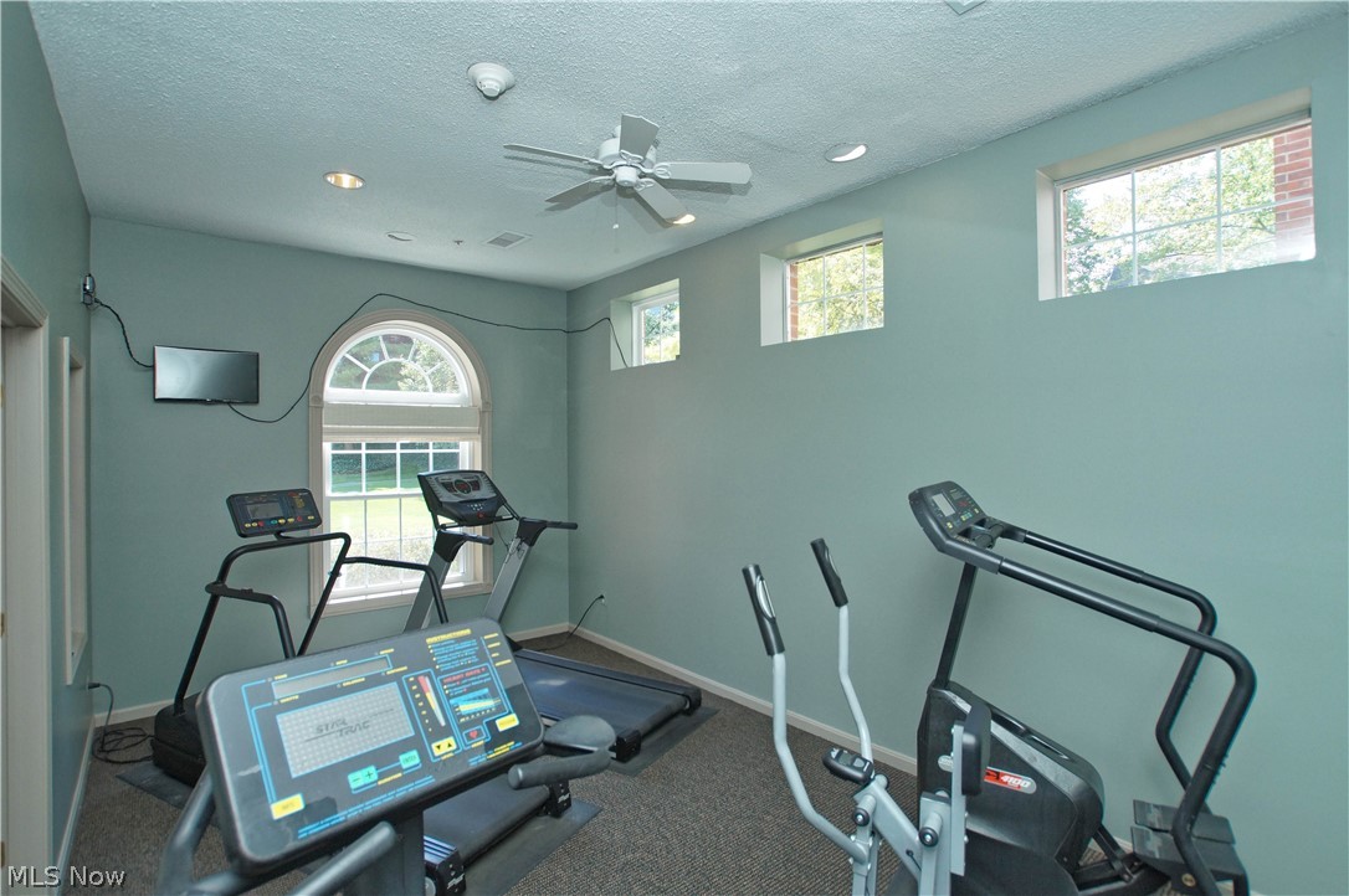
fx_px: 618
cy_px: 448
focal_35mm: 16
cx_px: 674
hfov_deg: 95.0
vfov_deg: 72.0
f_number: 4.5
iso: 500
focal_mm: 11
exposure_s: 1/160
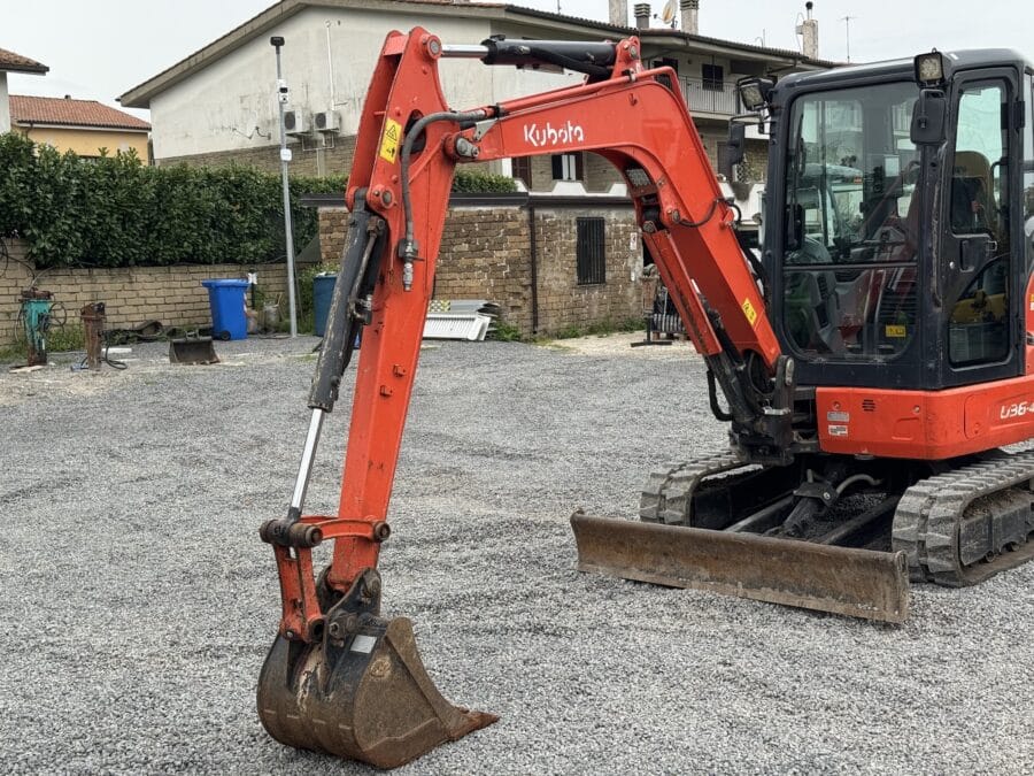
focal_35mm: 48
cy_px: 388
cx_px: 517
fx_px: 1434
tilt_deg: -4.0
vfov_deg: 30.3
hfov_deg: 39.7
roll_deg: +3.2
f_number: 1.78
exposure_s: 1/1193
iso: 64
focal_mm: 6.76
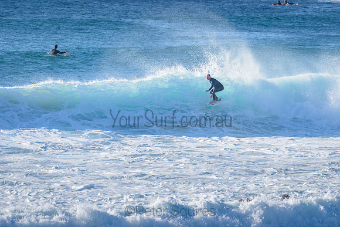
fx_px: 5789
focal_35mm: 613
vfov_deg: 2.2
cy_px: 88
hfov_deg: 3.4
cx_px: 208
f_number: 5.6
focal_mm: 500
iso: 400
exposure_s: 1/2000
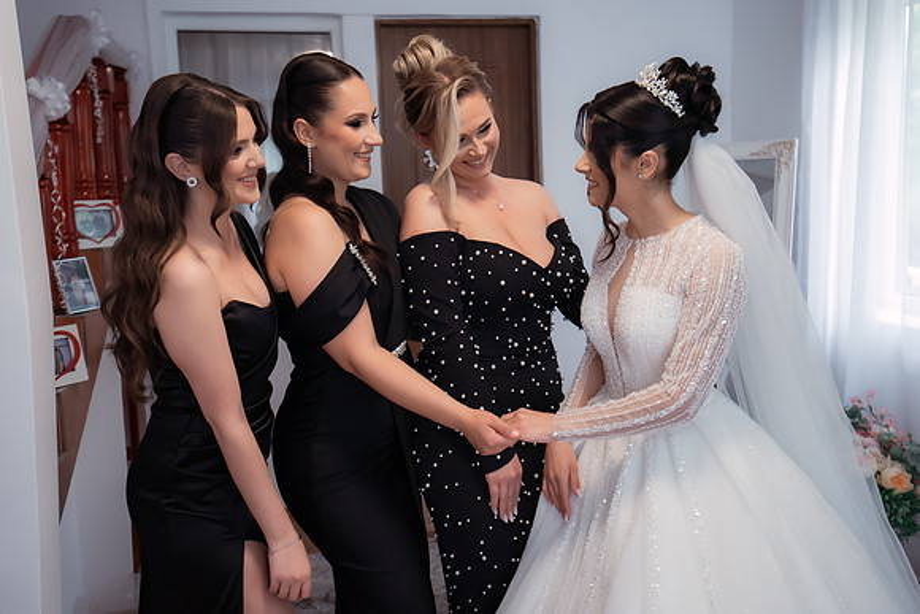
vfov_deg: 39.0
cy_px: 297
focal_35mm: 34
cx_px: 467
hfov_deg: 55.9
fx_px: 868
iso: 1600
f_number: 2.8
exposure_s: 1/250
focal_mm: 30
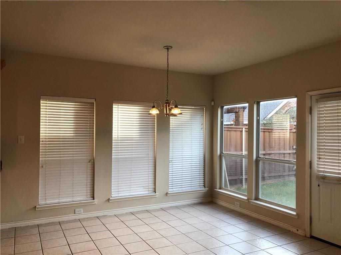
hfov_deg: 63.4
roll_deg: -1.2
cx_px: 170
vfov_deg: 49.7
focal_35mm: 28
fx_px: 276
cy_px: 128
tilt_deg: +1.4
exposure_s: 1/40
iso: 25
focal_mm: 4
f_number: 1.8
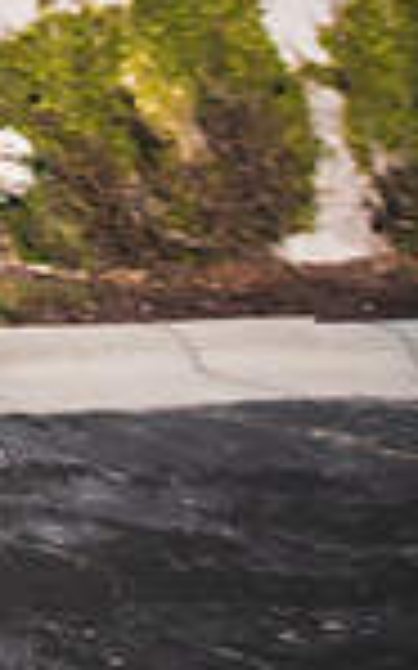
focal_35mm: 56
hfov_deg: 12.0
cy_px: -178
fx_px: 1022
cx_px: -798
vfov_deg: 29.8
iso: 100
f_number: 2.8
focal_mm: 14
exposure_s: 1/3200
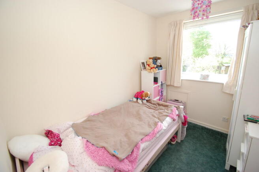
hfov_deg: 100.4
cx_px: 130
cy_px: 86
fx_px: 108
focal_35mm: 15
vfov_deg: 77.2
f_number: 5.6
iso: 400
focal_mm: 10
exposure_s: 1/125
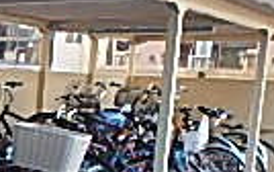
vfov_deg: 11.9
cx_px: -196
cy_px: 238
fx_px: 792
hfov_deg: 16.8
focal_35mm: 106
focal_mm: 3.7
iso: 200
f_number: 3.5
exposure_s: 1/60
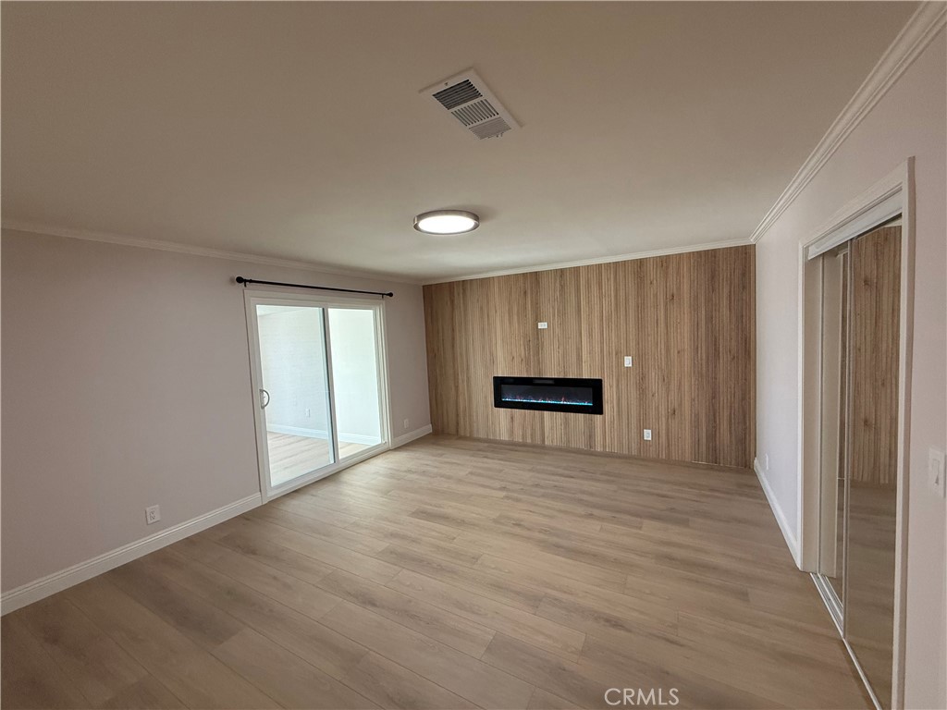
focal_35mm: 14
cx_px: 474
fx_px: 383
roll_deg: +2.0
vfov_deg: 85.7
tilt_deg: -3.8
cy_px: 355
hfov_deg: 102.1
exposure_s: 1/120
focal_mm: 2.22
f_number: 2.2
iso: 250
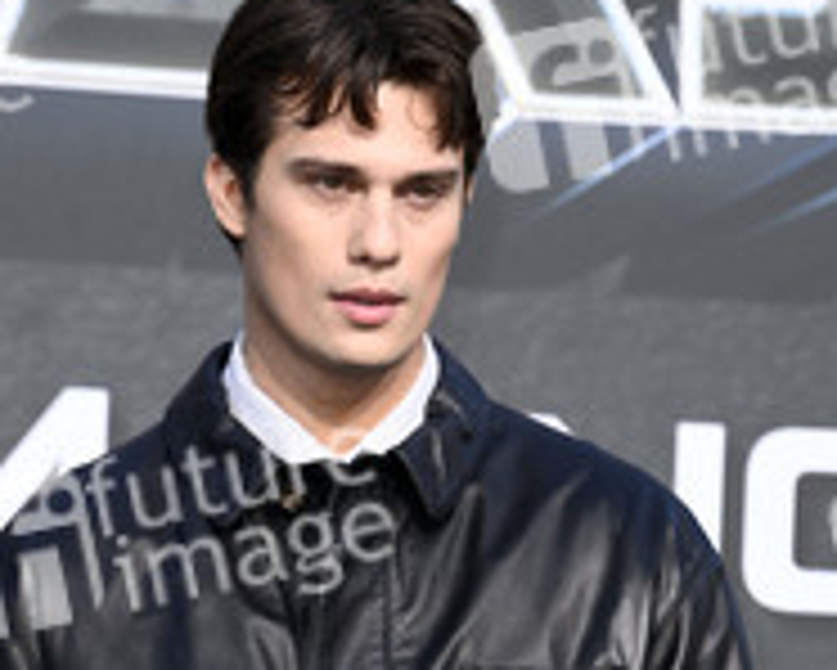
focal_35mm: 383
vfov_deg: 4.0
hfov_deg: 5.0
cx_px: 292
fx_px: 9493
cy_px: 760
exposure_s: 1/250
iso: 250
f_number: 6.3
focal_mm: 190
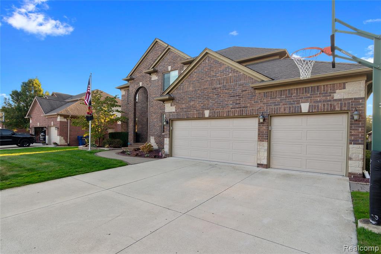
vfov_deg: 70.5
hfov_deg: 93.3
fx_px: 180
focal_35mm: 17
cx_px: 190
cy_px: 127
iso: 400
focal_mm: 17
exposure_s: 1/60
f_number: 9
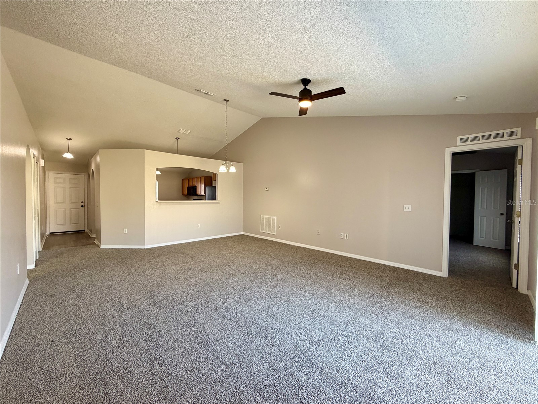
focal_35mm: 14
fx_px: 218
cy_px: 202
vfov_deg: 85.7
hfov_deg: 102.1
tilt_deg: -1.4
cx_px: 269
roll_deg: -0.3
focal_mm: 2.22
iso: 250
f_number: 2.2
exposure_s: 1/120
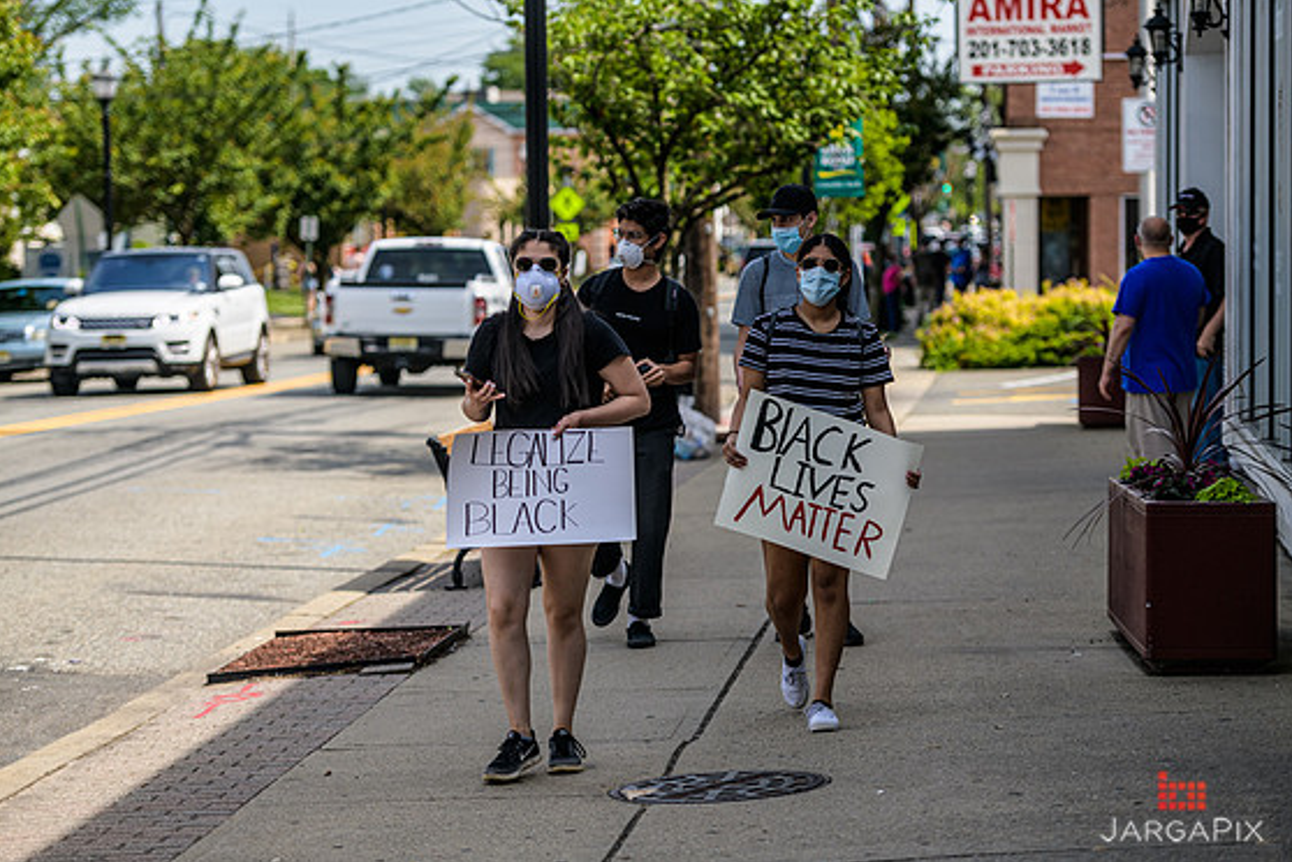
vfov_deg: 12.9
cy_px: 444
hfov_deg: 19.3
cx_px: 651
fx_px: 3804
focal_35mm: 106
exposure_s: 1/2500
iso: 200
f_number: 3.2
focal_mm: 102
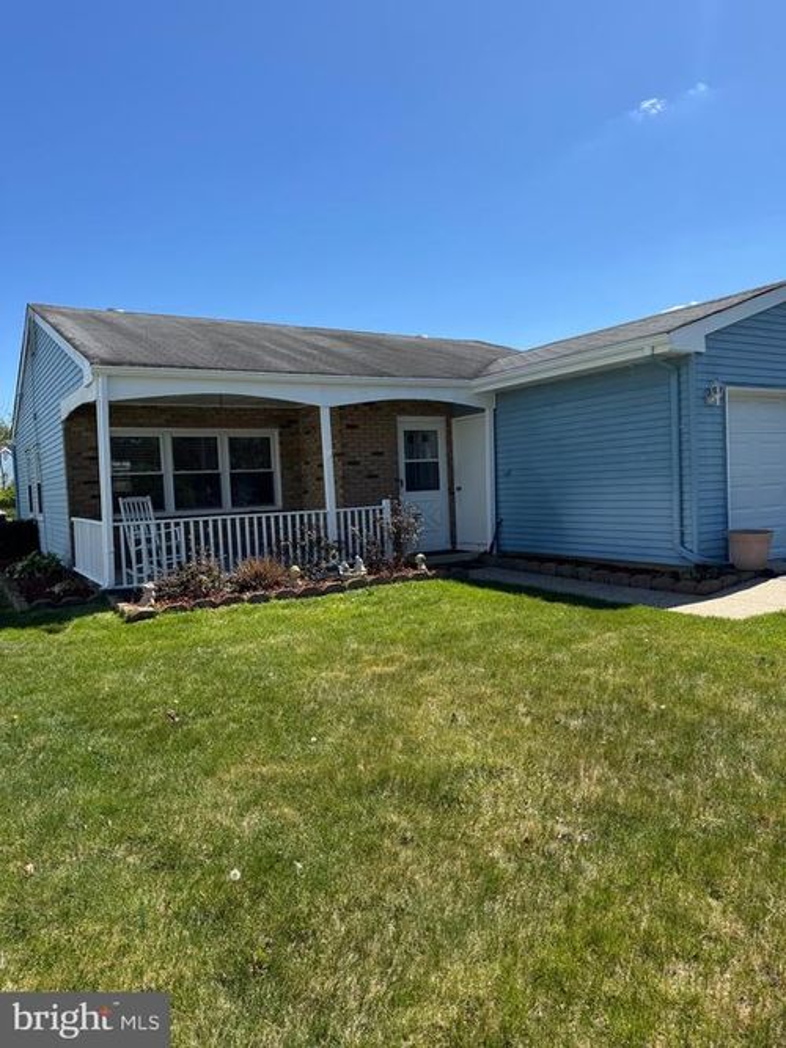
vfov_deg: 71.6
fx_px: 727
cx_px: 393
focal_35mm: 24
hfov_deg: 56.8
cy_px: 524
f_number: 1.78
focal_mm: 6.76
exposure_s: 1/4049
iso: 80
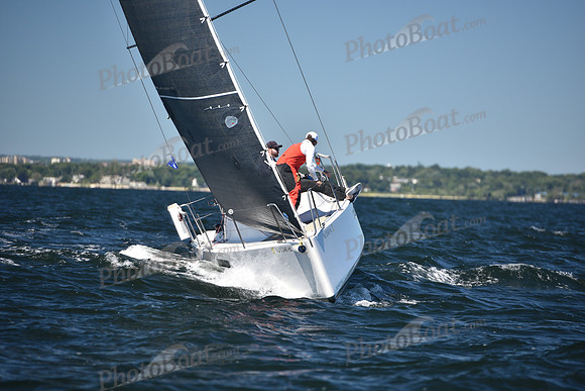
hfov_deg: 10.3
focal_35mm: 200
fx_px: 3251
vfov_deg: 6.9
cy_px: 196
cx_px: 292
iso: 200
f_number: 3.5
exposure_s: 1/800
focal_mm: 200
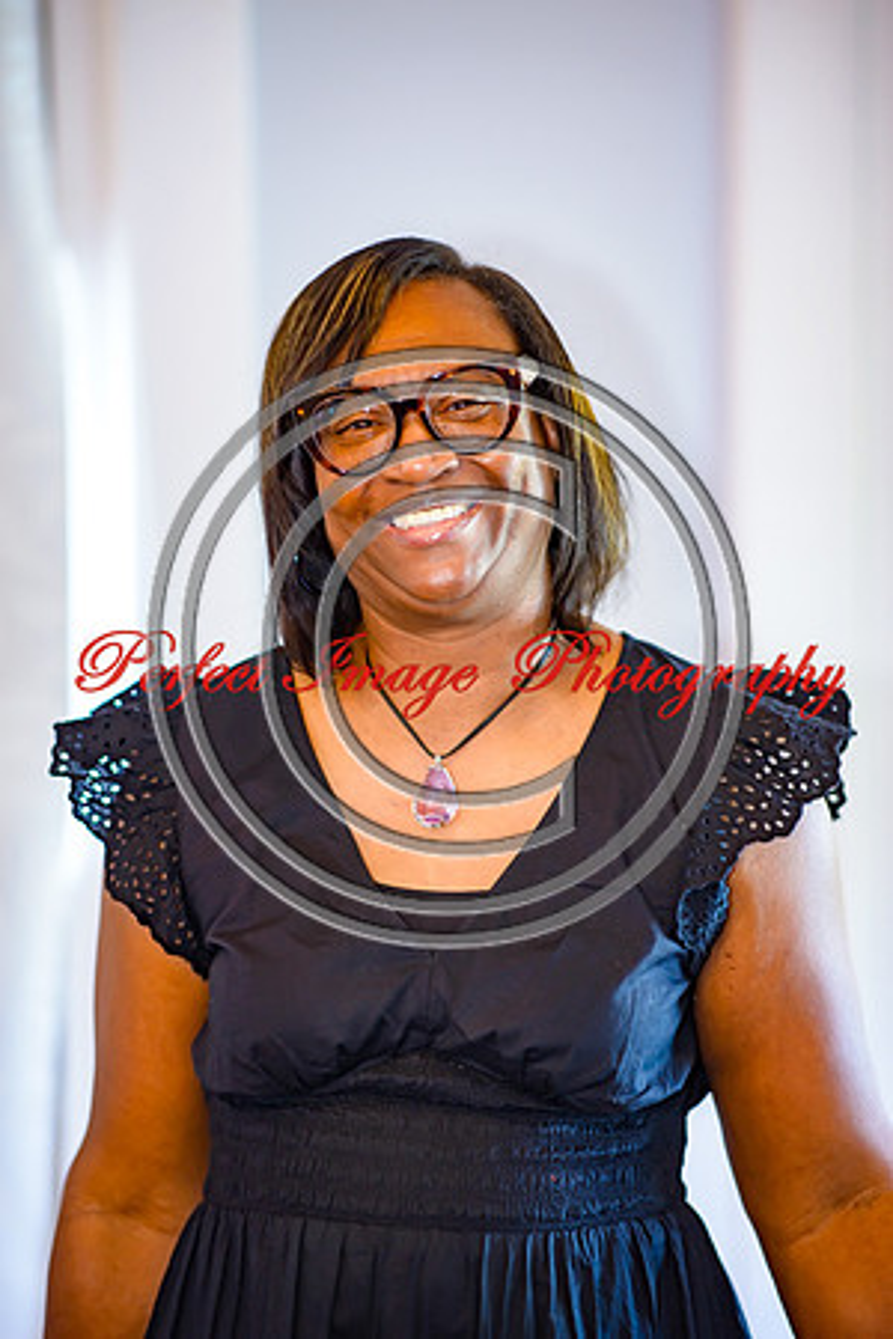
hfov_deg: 13.0
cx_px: 446
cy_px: 670
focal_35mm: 105
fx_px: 3907
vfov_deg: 19.5
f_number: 1.8
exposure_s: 1/100
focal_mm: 105
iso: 220
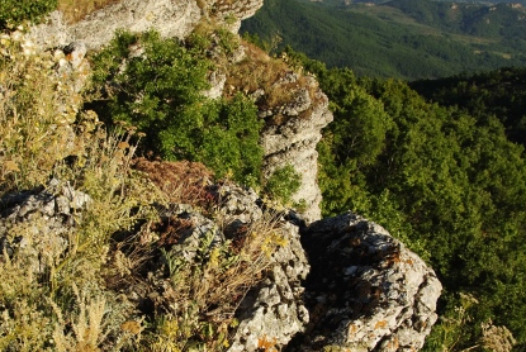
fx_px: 761
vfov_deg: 25.9
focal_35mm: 52
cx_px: 213
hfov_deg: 38.0
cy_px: 236
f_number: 8
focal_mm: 18
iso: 100
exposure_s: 1/125
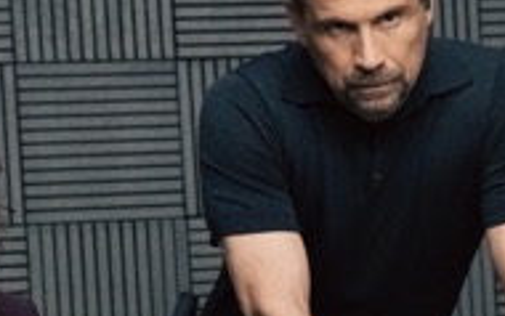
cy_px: 309
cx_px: 330
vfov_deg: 8.6
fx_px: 2095
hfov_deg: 13.7
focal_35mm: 152
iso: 12800
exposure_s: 1/125
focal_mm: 56.8
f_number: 4
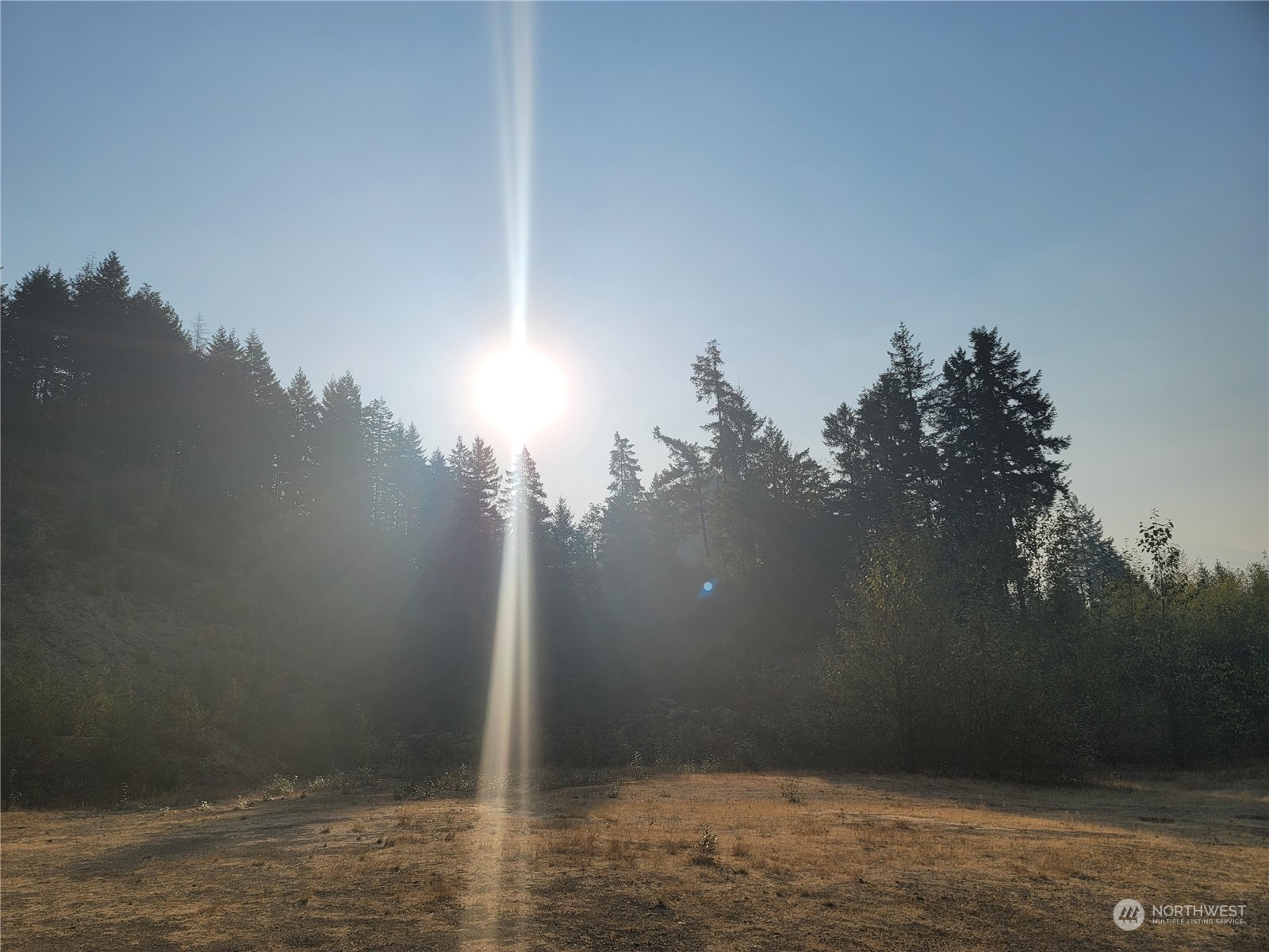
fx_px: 916
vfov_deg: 54.9
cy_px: 476
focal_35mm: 25
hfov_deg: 69.4
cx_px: 634
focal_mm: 7
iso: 20
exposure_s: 1/3436
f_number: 1.8
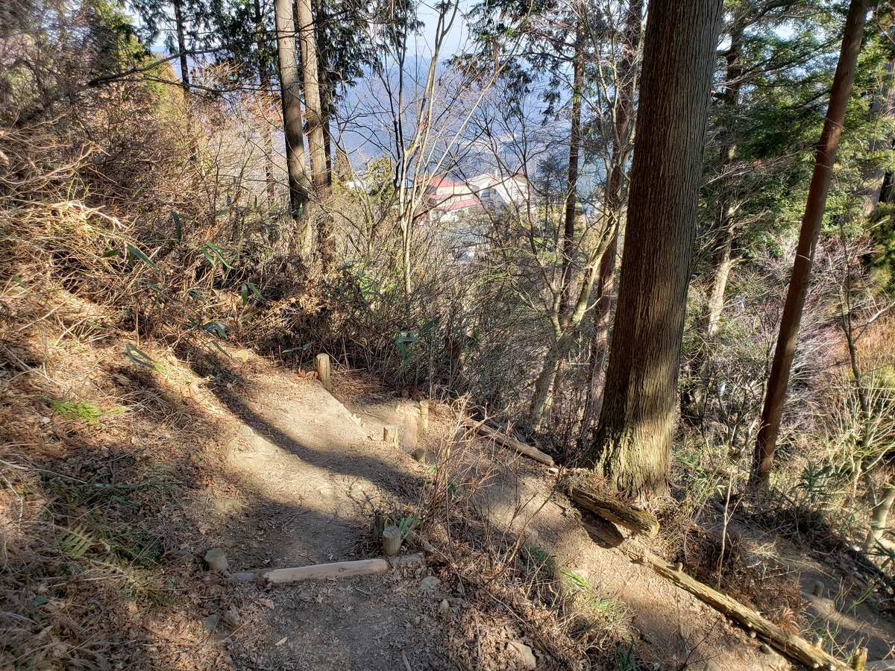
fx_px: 672
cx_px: 448
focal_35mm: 26
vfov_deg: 53.1
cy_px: 336
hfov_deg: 67.3
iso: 50
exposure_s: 1/245
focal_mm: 4.3
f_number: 2.4
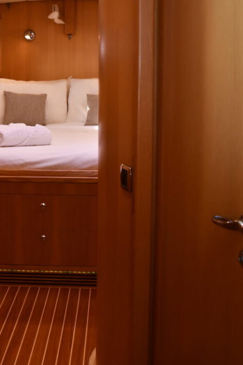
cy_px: 116
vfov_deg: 34.1
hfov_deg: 23.1
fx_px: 587
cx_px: 50
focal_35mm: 58
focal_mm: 24
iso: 400
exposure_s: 1/80
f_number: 3.5
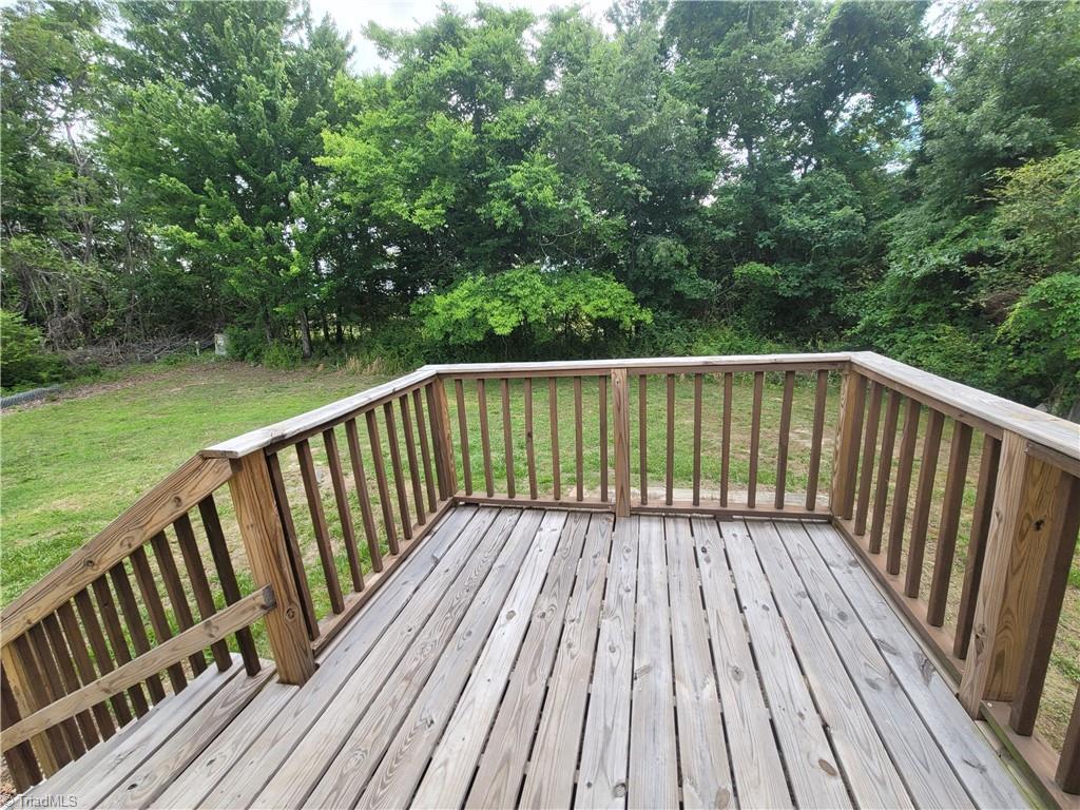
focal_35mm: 13
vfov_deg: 89.9
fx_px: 406
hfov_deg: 106.2
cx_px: 540
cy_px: 405
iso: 64
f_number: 2.2
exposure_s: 1/420
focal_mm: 2.2
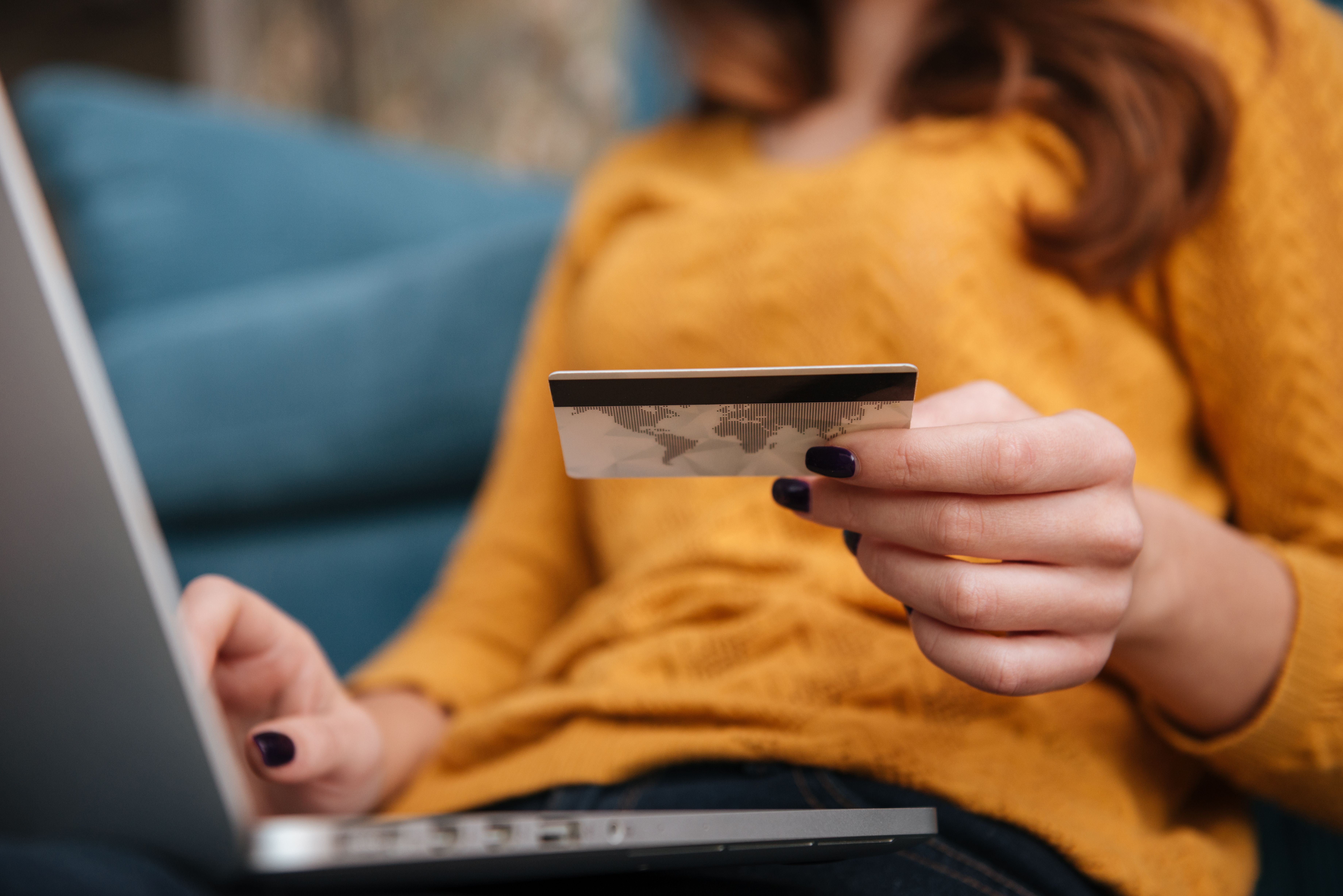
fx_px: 1866
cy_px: 448
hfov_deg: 39.6
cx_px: 672
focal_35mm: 50
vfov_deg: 27.0
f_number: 3.2
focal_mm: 50
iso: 400
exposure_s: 1/160
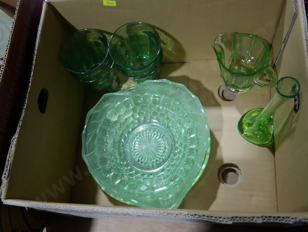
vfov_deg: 39.7
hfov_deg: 51.3
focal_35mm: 36
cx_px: 154
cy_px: 116
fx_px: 320
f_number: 4
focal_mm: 18
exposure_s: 1/60
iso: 250
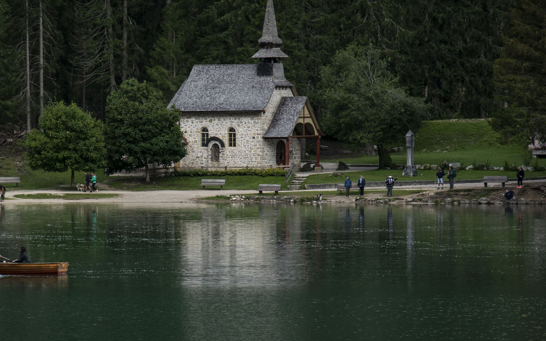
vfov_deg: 5.7
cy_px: 202
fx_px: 3418
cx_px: 176
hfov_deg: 9.1
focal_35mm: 230
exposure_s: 1/250
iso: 250
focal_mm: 105
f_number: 5.6
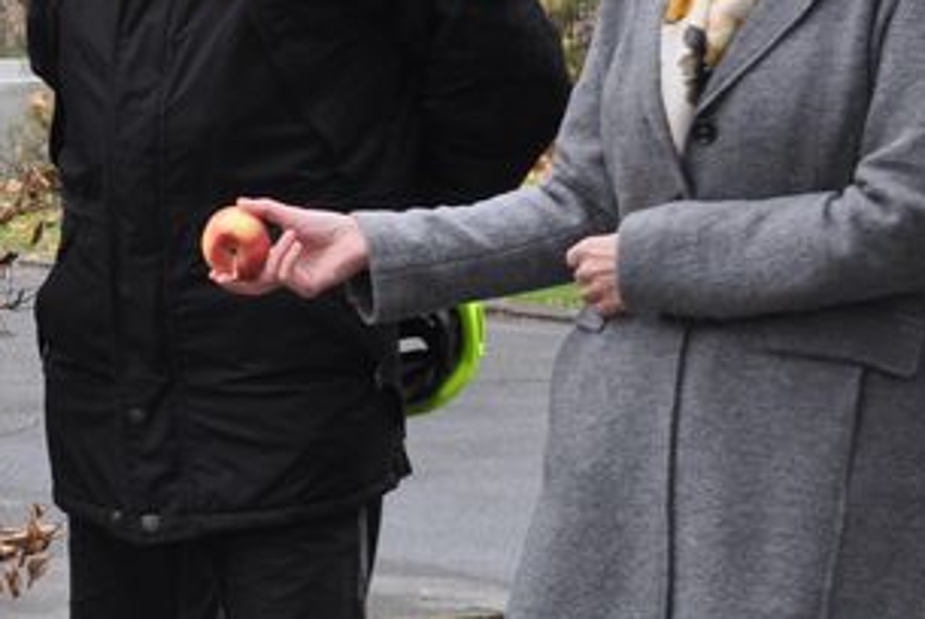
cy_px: 455
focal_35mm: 189
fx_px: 4861
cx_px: -582
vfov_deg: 7.3
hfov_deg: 10.4
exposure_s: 1/60
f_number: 4.2
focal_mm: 32
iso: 400
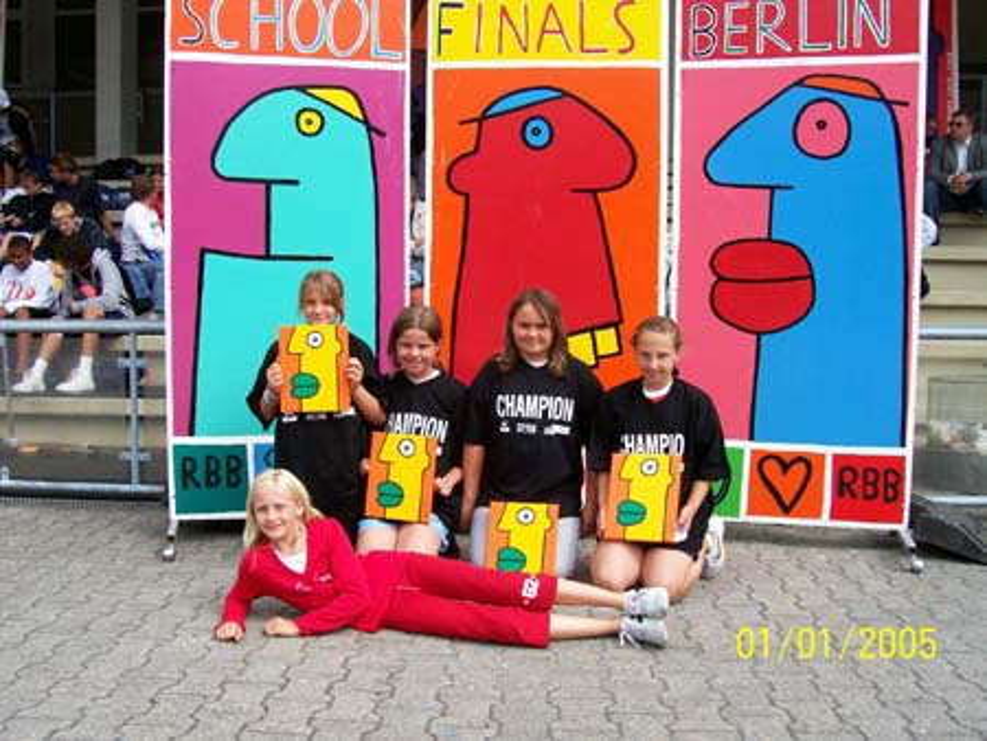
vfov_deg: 41.8
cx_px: 494
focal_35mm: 34
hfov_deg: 53.9
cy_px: 370
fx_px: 970
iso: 80
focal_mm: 5.6
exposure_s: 1/298
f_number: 5.1
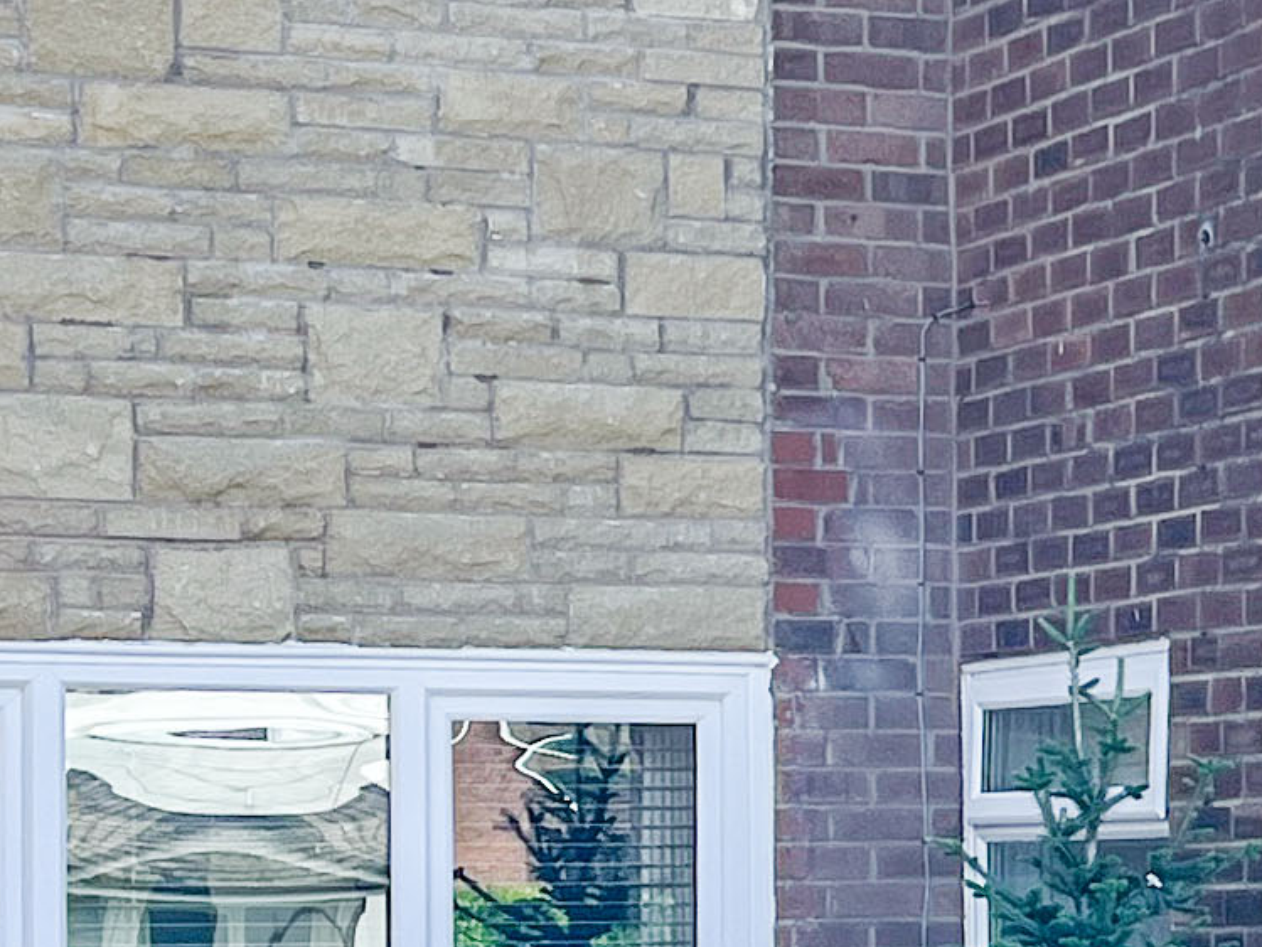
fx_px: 5105
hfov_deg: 13.7
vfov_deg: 10.5
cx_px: 1496
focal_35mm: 140
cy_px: 875
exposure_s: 1/1700
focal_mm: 5.7
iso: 50
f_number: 1.5
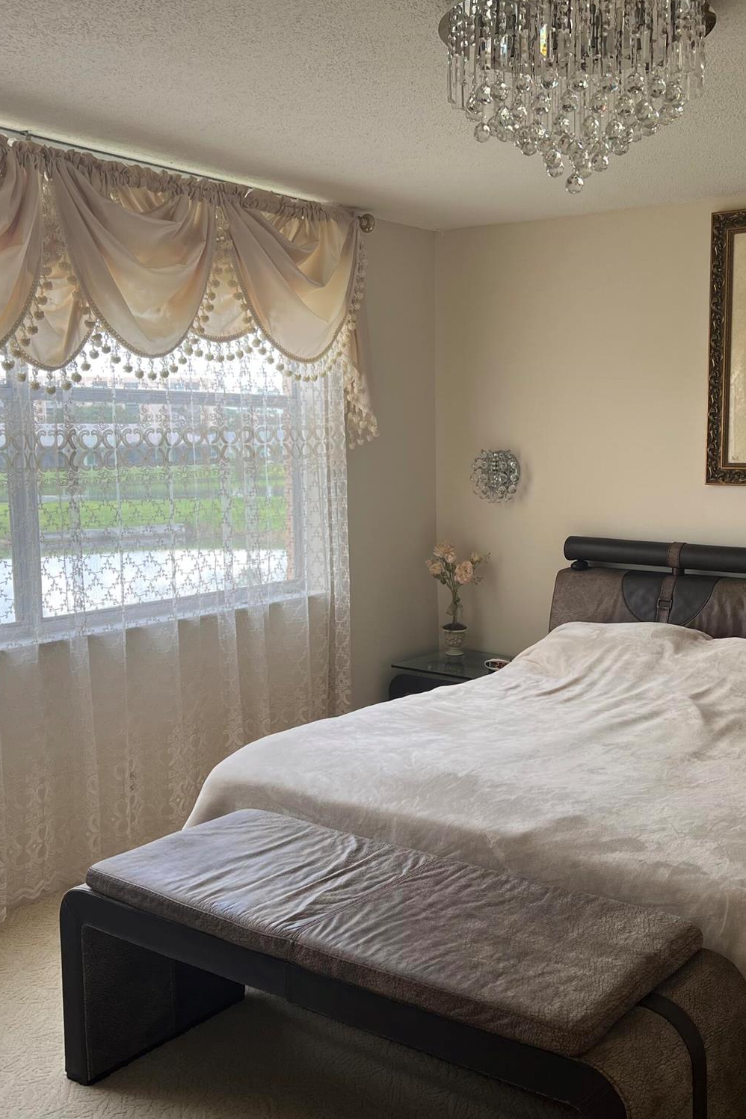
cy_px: 556
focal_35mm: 37
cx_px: 475
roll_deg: +0.6
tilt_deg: -6.9
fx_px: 1150
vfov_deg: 51.9
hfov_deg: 35.7
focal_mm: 5.7
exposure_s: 1/184
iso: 50
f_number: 1.5
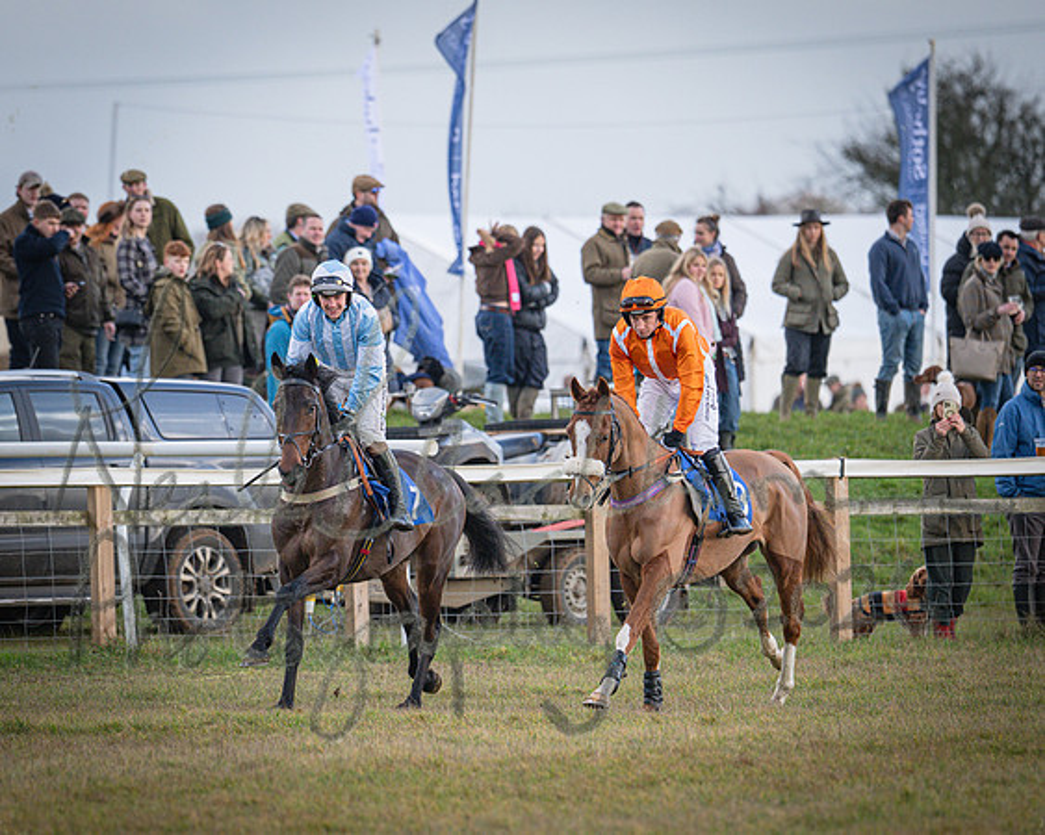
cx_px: 493
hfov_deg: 3.2
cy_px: 445
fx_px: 18978
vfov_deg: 2.5
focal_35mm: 614
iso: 800
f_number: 5
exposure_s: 1/1250
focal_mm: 400
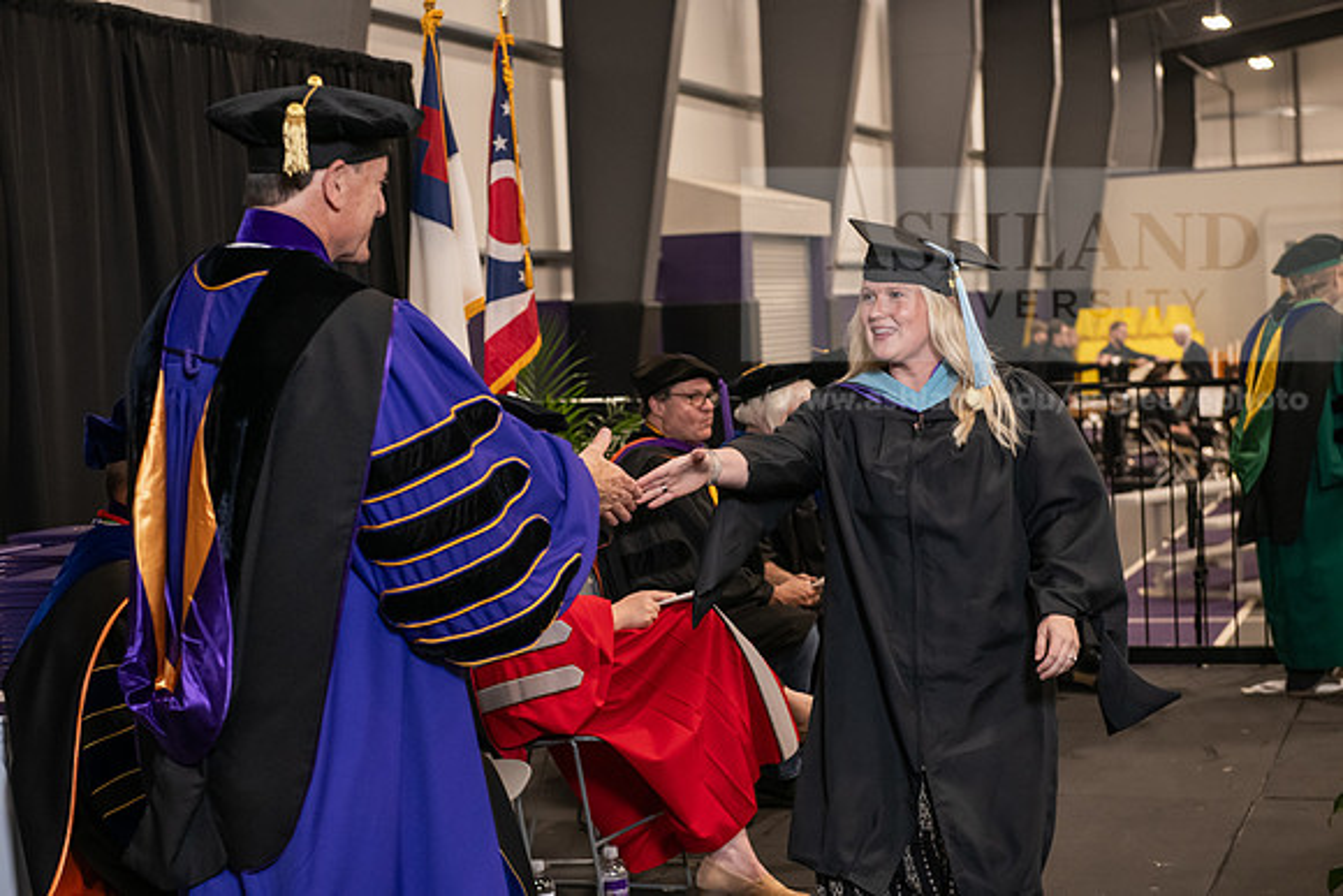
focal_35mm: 70
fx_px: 2612
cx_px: 672
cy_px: 448
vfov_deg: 19.5
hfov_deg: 28.8
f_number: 5
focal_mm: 70
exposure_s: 1/125
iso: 2000
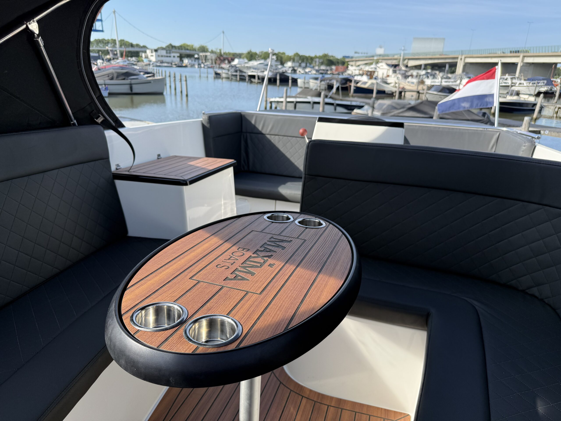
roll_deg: -2.6
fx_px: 389
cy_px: 210
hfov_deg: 71.6
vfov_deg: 56.8
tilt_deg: -19.9
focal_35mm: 24
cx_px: 280
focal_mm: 6.76
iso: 80
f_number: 1.78
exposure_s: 1/1855
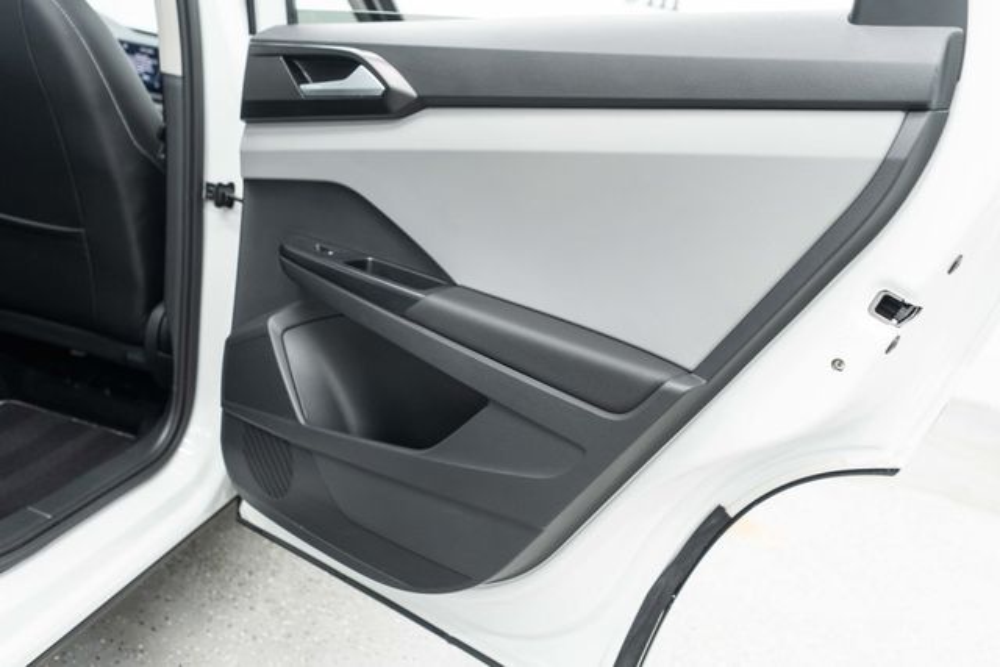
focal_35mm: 28
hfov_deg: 65.5
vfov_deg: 46.4
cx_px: 500
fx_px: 778
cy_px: 334
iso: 1000
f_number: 3.5
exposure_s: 1/40
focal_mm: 28
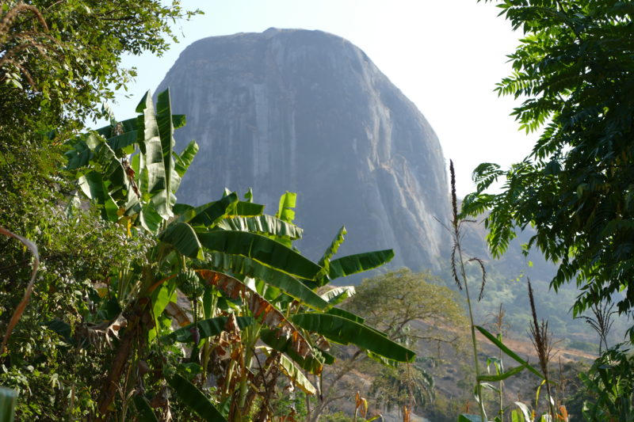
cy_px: 211
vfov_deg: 25.5
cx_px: 317
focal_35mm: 53
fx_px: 933
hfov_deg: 37.5
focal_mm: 19.47
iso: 125
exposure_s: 1/500
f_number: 4
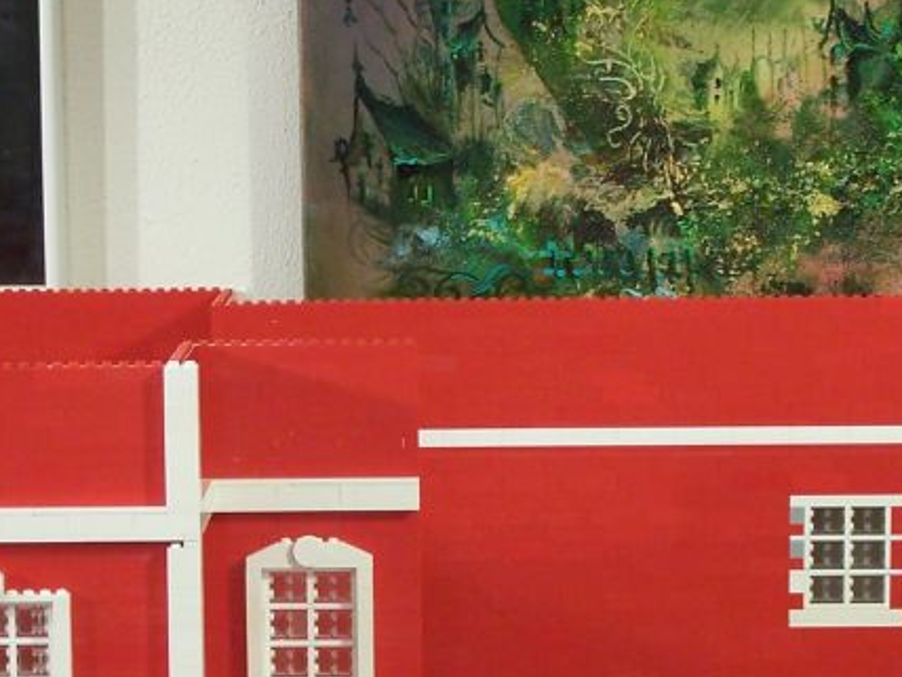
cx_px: 384
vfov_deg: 9.7
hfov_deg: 12.9
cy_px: 618
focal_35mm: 153
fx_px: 3987
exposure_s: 1/2
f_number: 3.2
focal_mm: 10.7
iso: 80
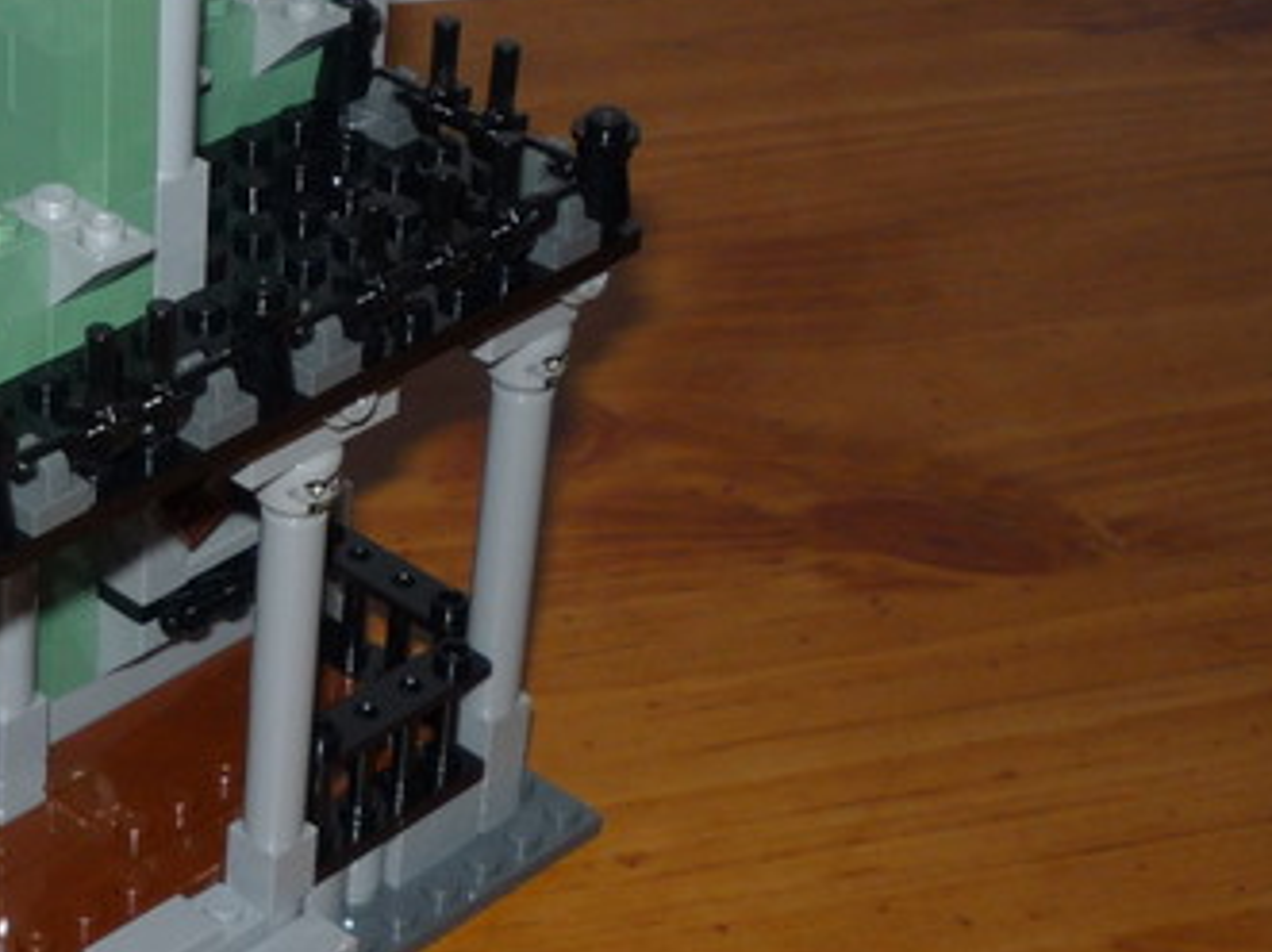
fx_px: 3196
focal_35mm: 87
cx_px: -161
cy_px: 378
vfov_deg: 16.9
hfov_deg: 21.3
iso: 100
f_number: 4
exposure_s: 1/30
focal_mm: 5.2
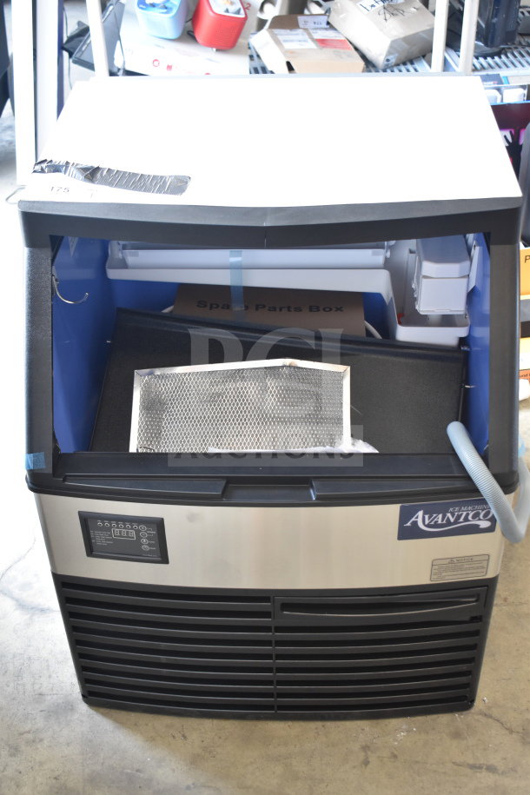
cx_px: 265
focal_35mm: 45
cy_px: 398
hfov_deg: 29.9
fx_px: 994
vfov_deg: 43.6
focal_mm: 30
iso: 1100
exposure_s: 1/50
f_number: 4.2
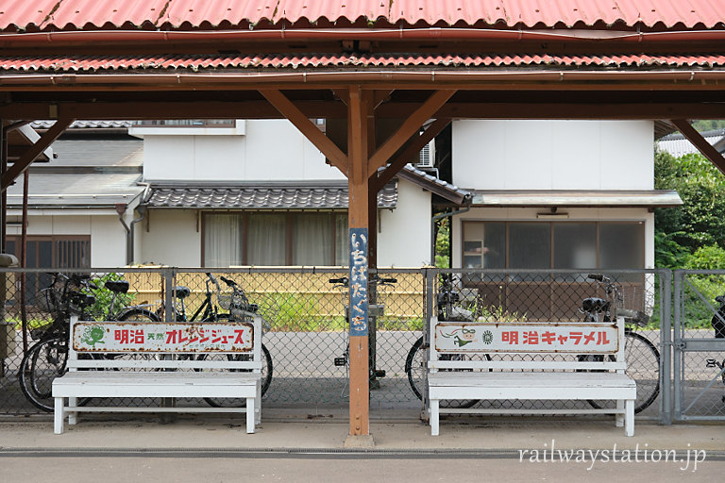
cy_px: 242
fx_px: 1289
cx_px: 362
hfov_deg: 31.4
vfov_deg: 21.2
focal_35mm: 64
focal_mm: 42.4
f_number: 3.6
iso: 250
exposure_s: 1/1800
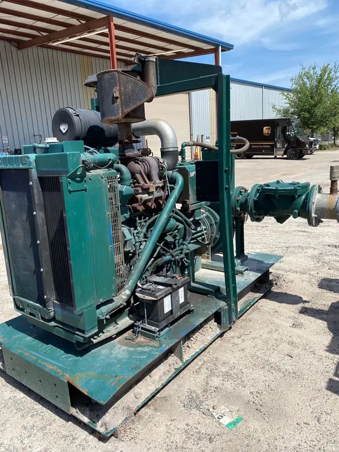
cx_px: 170
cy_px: 226
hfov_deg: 53.1
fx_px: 339
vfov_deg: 67.3
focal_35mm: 26
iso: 32
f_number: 1.8
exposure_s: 1/2463
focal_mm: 4.25
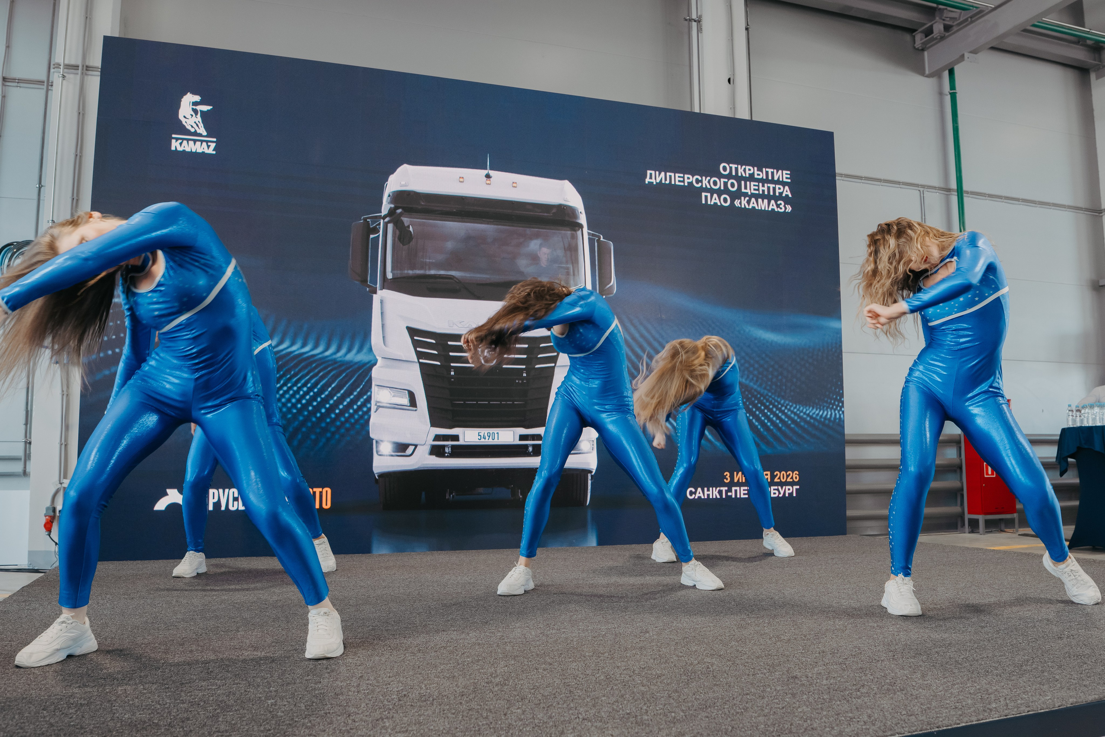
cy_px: 368
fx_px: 859
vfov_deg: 46.4
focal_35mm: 28
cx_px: 552
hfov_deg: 65.5
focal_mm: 28
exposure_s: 1/125
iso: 500
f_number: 4.5
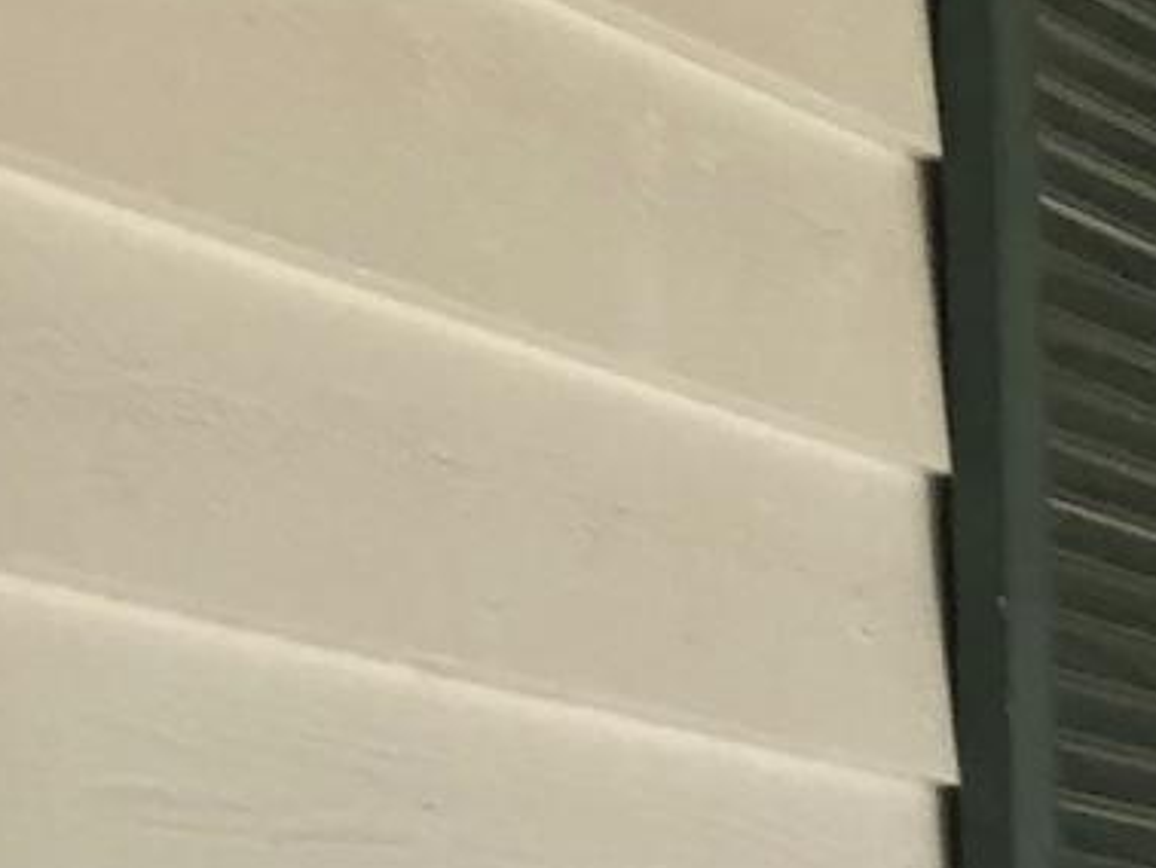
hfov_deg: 7.5
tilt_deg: -2.2
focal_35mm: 222
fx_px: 7418
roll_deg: +0.4
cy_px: 1834
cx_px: 3786
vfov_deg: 6.5
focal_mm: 3.99
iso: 25
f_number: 1.8
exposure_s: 1/120
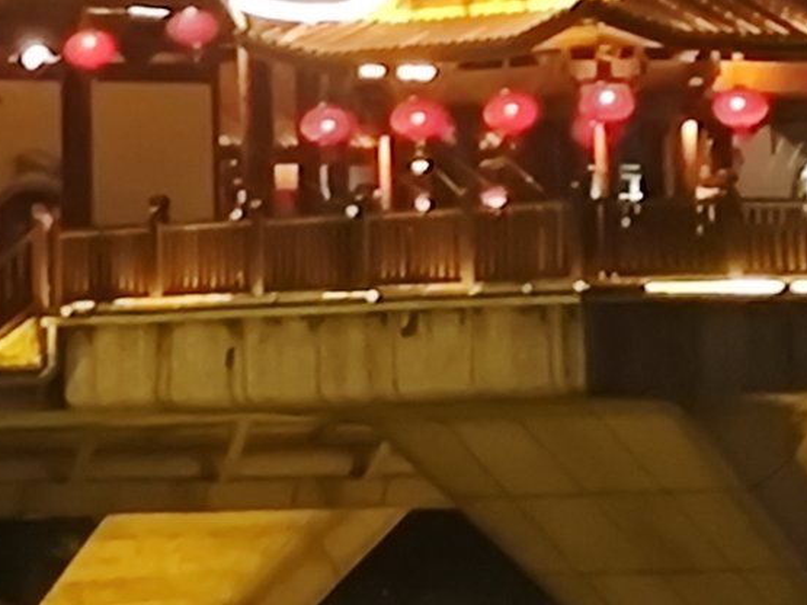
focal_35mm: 433
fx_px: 10092
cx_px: 312
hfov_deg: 4.6
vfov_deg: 3.4
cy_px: -151
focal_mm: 5.84
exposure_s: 1/33.3
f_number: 1.6
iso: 400
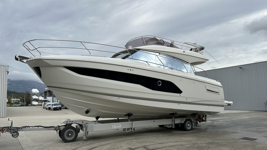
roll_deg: +1.9
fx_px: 205
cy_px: 82
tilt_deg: +5.6
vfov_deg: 40.1
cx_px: 133
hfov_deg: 66.1
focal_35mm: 29
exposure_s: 1/2165
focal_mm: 5.7
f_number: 1.5
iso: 50
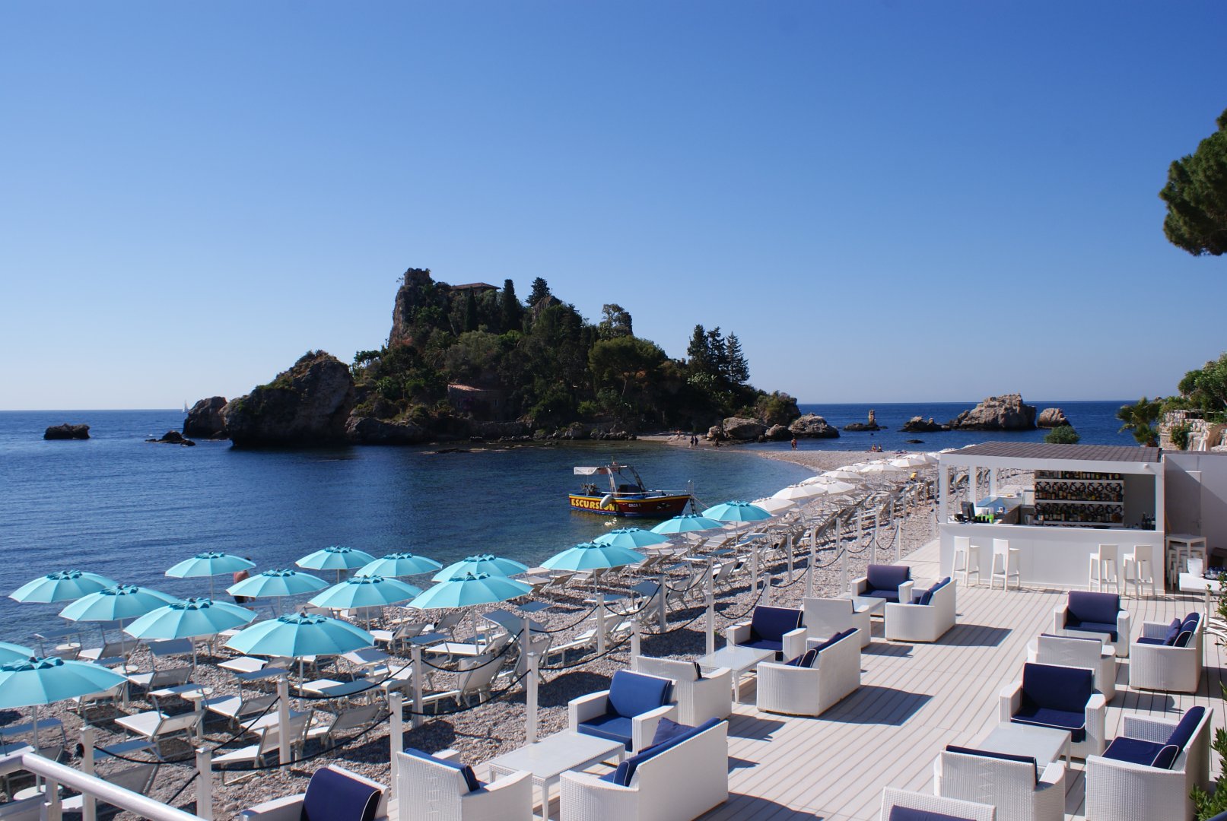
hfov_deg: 61.9
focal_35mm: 30
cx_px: 614
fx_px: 1024
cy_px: 410
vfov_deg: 43.7
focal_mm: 20
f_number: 10
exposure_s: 1/250
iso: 100
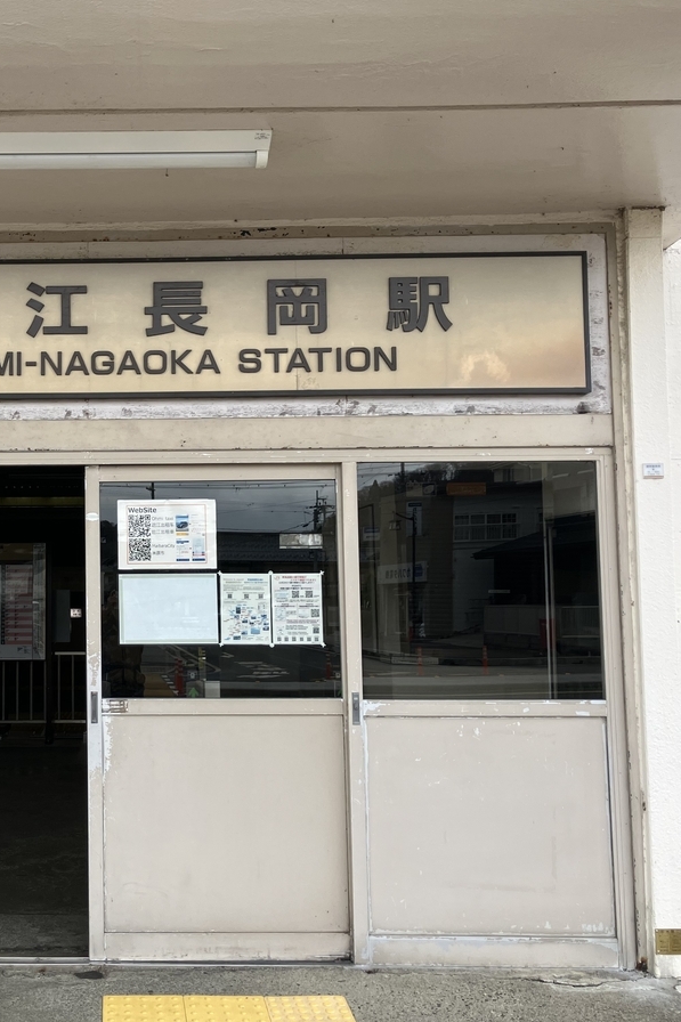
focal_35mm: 39
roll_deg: -0.1
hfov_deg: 32.7
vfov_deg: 49.6
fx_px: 1107
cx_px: 88
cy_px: 510
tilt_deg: +4.8
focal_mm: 3.99
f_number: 1.8
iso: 32
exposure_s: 1/496
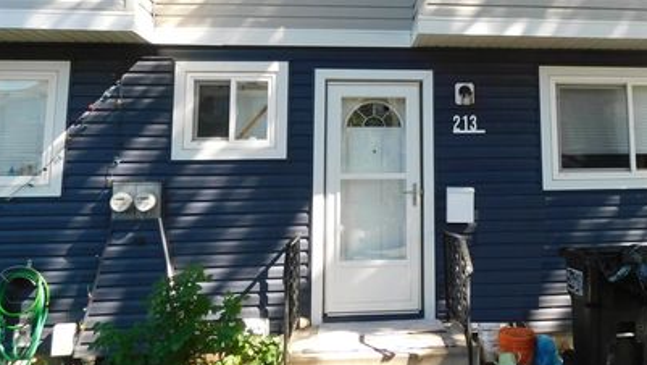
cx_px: 449
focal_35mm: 40
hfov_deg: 49.3
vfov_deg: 29.1
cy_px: 76
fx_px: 687
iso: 125
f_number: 3
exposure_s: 1/200
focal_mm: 4
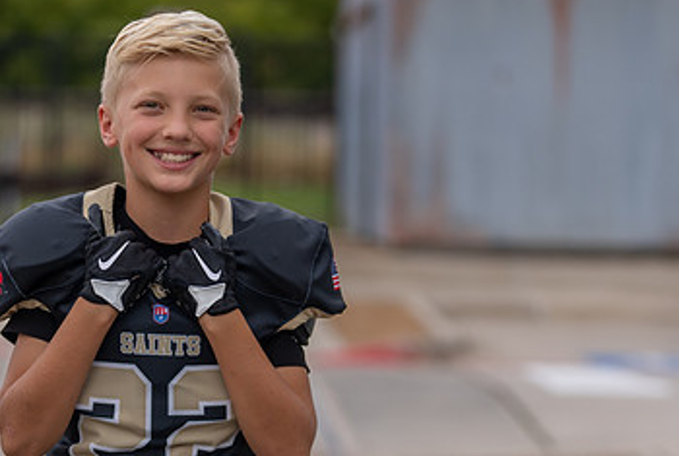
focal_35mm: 185
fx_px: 3497
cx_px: 187
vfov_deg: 7.4
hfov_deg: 11.1
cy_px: 364
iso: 100
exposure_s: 1/500
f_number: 2.8
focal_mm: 100
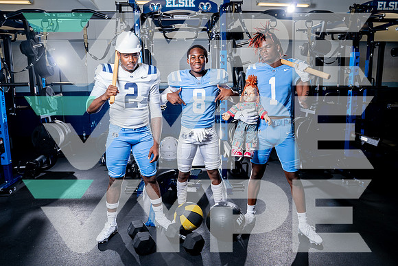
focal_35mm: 28
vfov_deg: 45.7
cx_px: 199
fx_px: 315
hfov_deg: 64.6
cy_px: 133
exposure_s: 1/250
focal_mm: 28
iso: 100
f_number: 4
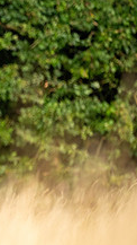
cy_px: 97
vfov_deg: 2.6
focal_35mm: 839
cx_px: -185
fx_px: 5420
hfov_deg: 1.4
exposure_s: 1/3200
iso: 500
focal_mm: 300
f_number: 4
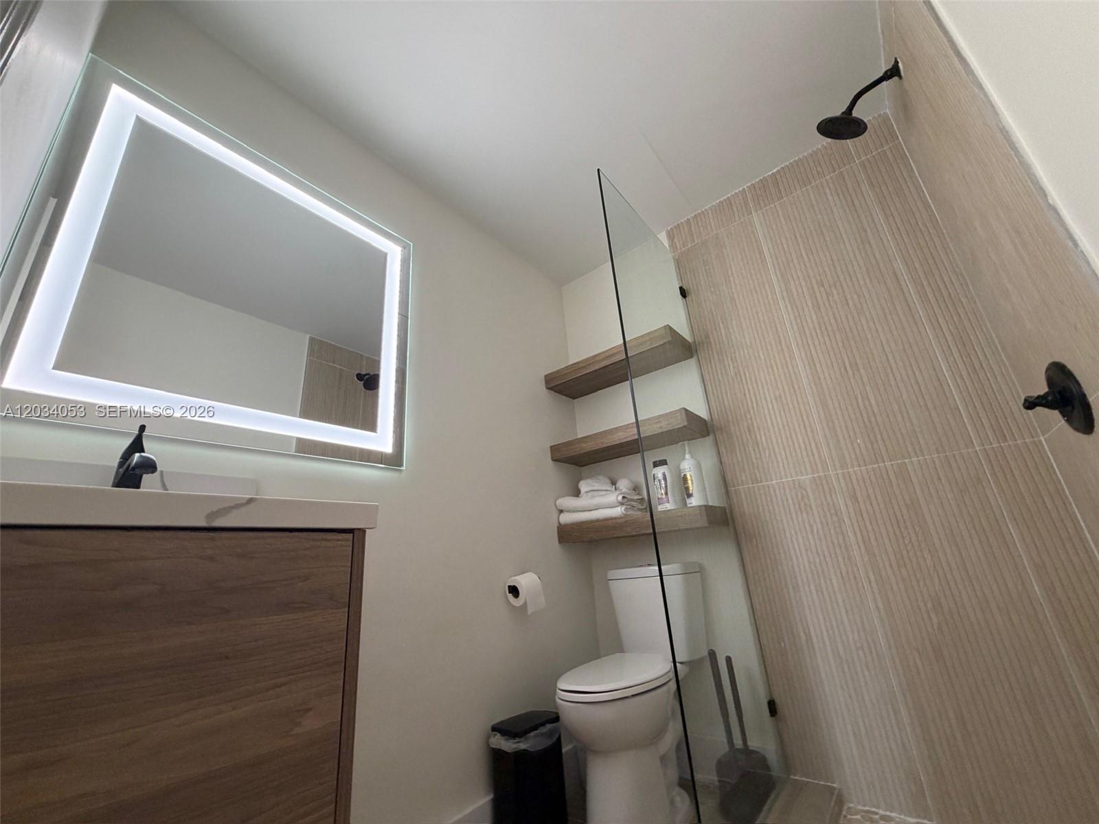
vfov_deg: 85.7
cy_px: 412
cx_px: 550
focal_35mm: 14
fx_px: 444
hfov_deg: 102.1
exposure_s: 1/120
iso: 250
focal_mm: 2.22
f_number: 2.2
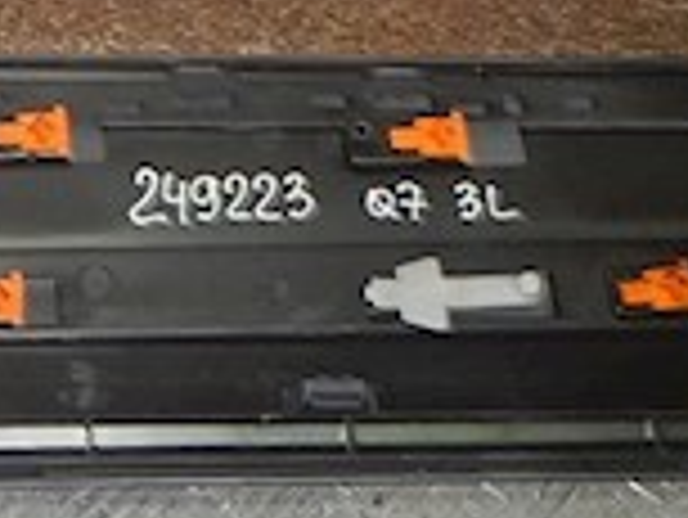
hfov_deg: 16.2
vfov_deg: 12.1
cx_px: -108
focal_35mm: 117
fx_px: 2327
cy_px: -234
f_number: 3.9
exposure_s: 1/30
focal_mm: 5
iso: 200
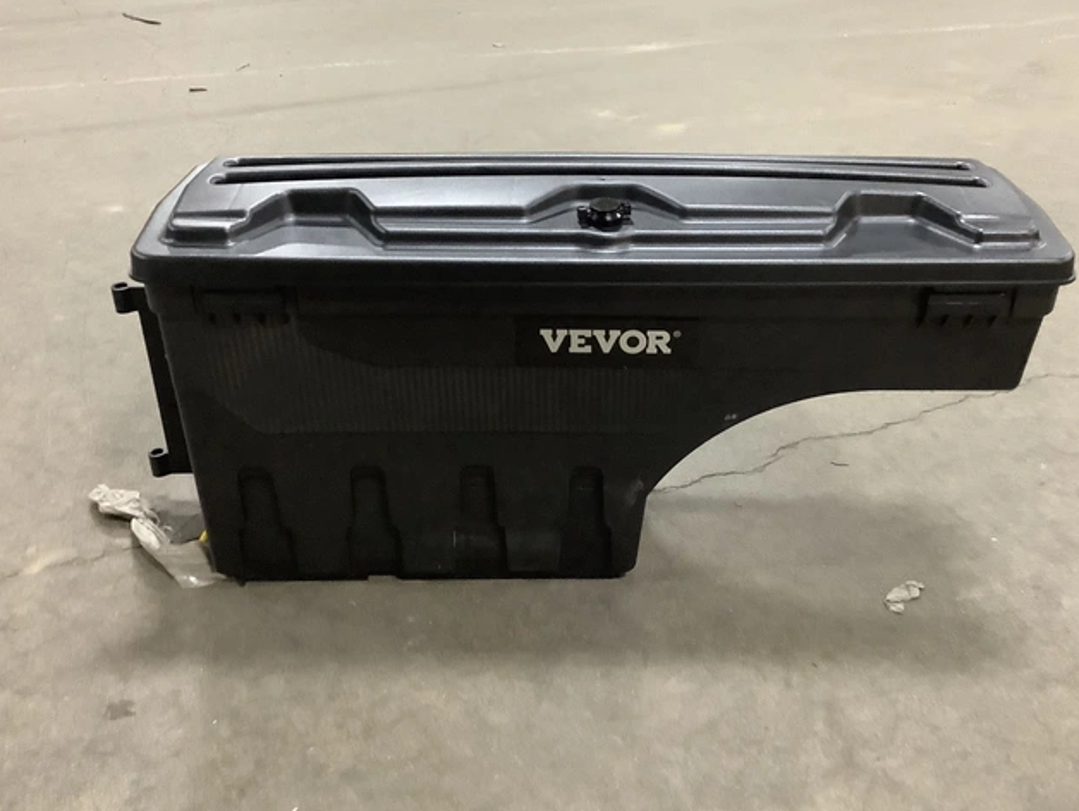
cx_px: 579
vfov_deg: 38.7
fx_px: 1154
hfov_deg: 50.1
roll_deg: -0.4
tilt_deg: -28.4
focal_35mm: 37
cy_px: 365
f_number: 2.4
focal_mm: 3.3
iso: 500
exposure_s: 1/30
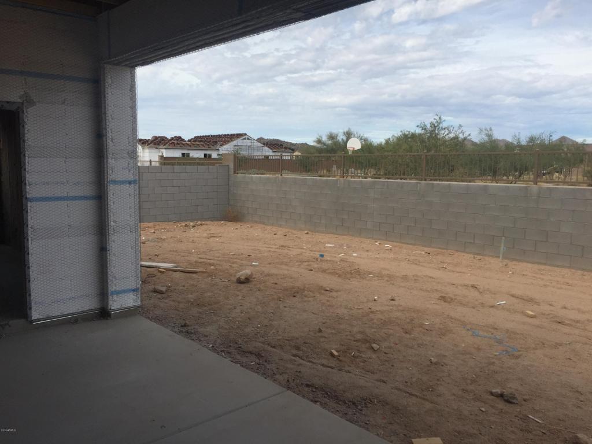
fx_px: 496
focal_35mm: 29
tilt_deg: -7.3
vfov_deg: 48.2
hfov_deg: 61.7
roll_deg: -1.6
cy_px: 222
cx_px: 296
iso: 32
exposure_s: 1/2475
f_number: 2.2
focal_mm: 4.15
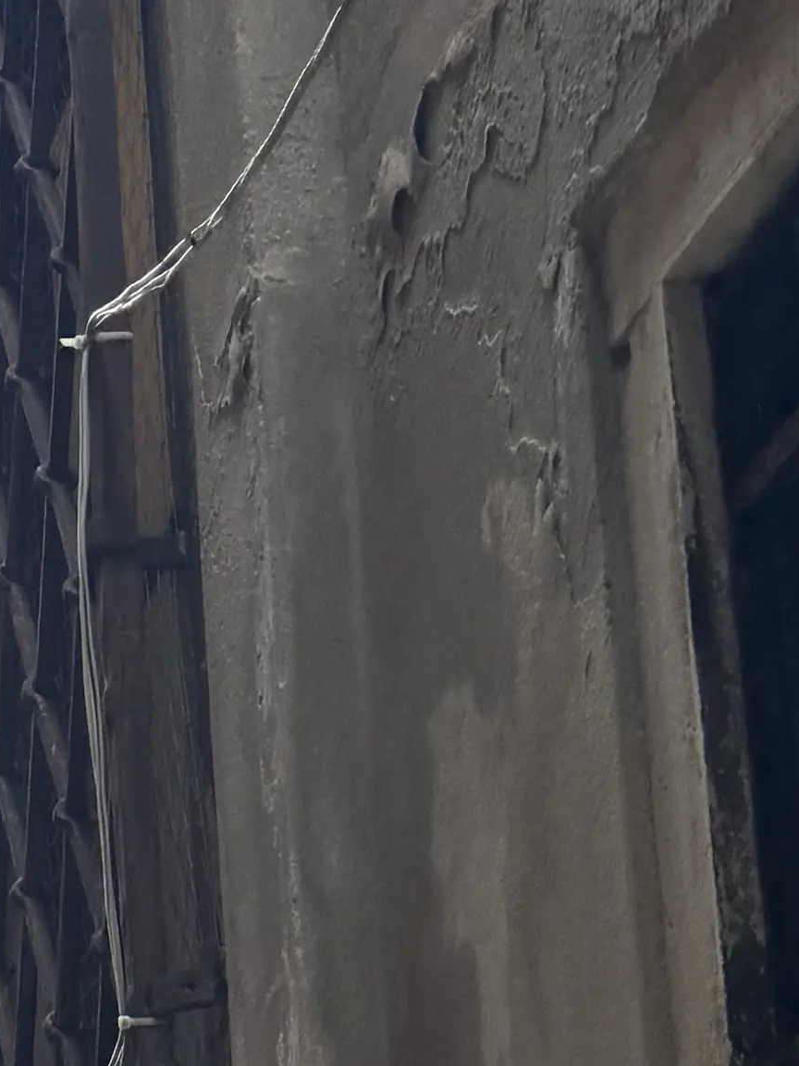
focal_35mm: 119
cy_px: 1273
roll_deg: +0.4
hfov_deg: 11.3
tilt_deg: +9.8
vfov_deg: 15.9
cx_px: -792
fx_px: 3662
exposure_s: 1/190
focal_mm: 6.76
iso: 64
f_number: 1.78
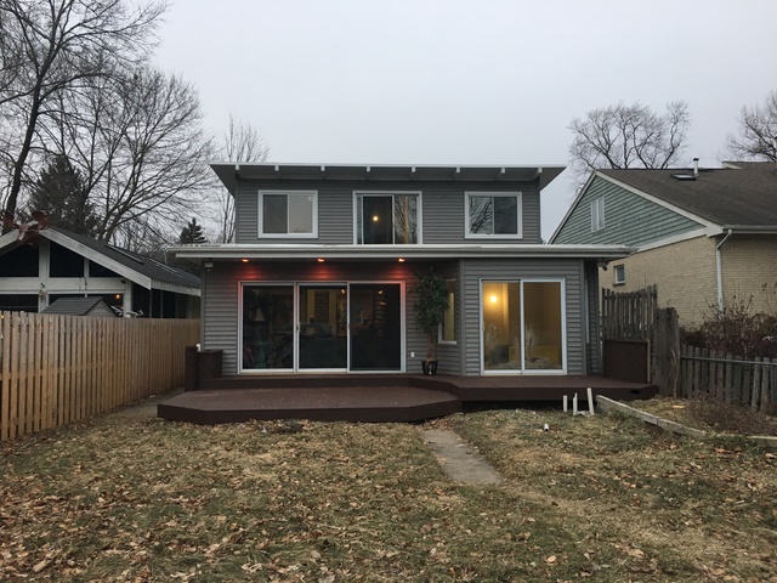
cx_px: 388
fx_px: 651
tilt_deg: +3.0
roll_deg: +0.9
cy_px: 292
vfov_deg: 48.2
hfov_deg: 61.7
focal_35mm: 29
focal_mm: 4.15
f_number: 2.2
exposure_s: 1/30
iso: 25
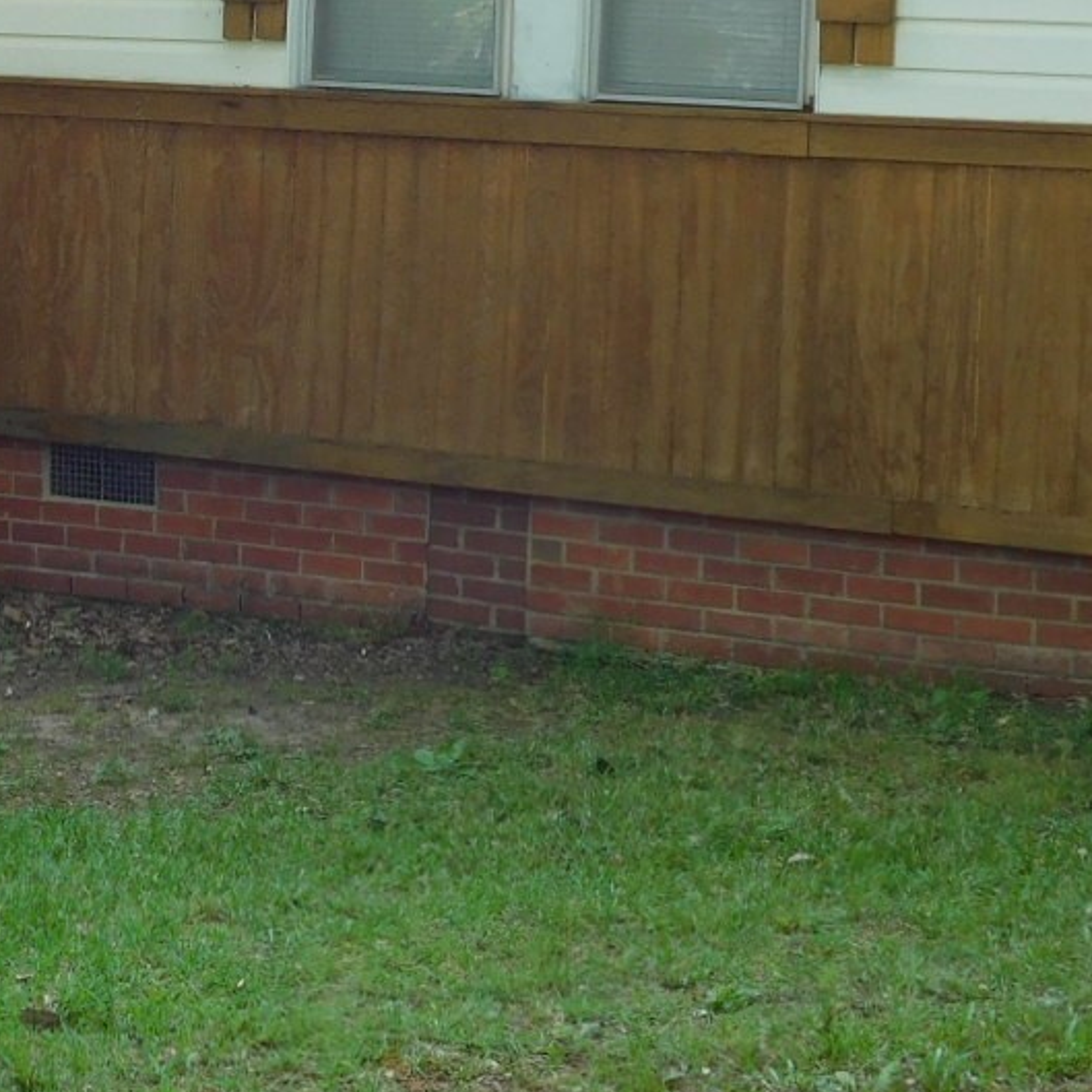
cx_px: 136
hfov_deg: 16.1
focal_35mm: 107
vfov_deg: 16.1
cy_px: 132
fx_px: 3819
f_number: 3.6
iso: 125
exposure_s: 1/160
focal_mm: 7.1
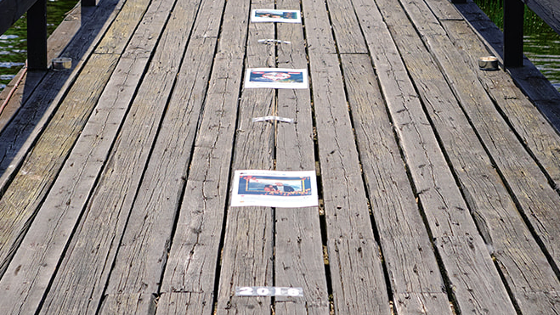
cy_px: -76
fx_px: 1322
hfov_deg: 23.9
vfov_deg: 13.2
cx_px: 270
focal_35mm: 89
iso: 125
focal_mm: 23
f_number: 2.8
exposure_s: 1/1800
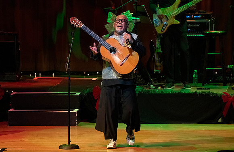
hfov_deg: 5.2
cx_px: 120
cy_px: 86
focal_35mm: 396
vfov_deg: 3.4
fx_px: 2552
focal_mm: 355
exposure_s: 1/320
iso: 5000
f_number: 7.1
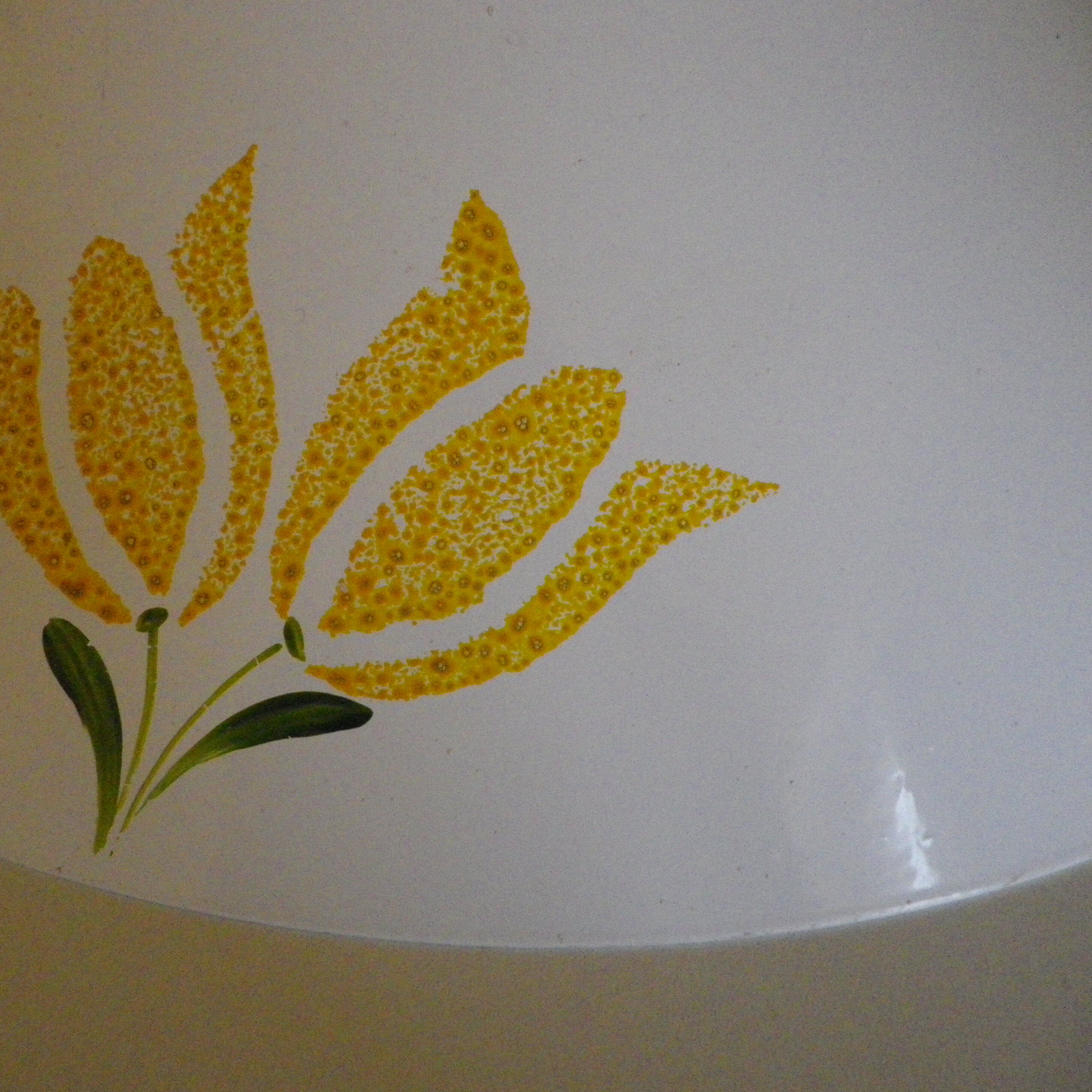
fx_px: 1213
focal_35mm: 34
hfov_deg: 48.0
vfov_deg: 48.4
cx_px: 408
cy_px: 555
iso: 800
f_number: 2.6
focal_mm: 4.9
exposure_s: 1/60
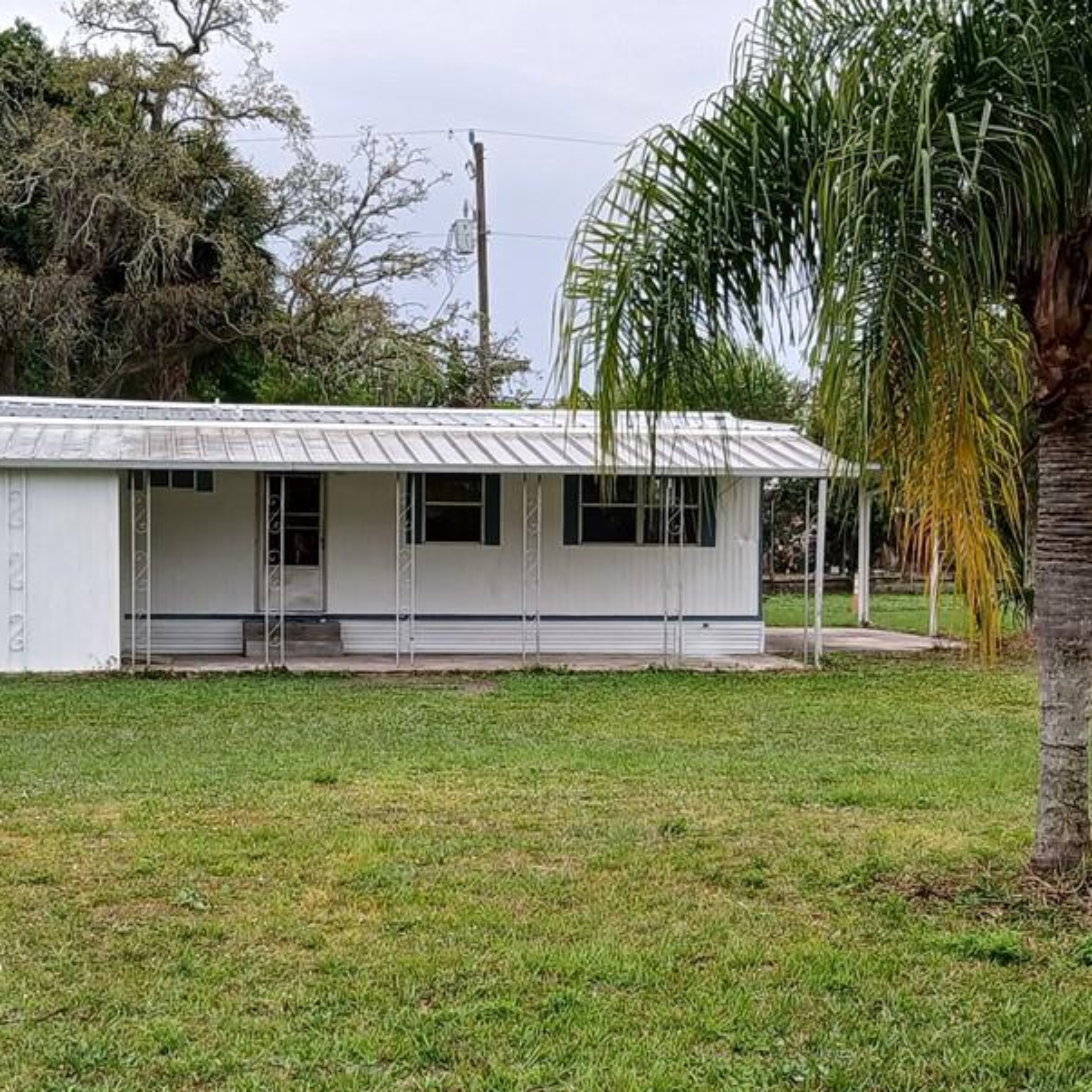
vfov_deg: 28.1
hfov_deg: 28.2
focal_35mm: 61
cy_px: 666
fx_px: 2177
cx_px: 512
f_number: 1.8
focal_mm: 3.98
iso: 32
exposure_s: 1/120
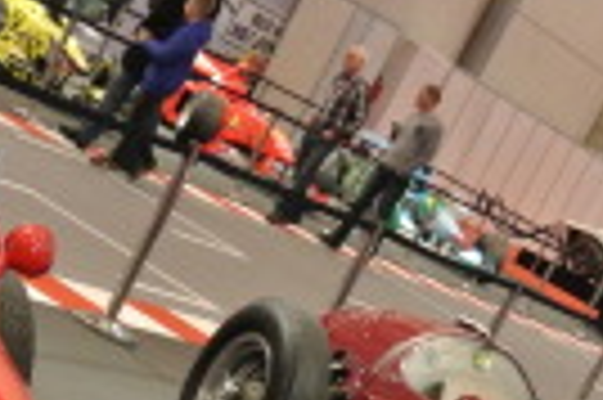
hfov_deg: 16.6
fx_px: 2058
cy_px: 728
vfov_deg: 10.4
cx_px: 225
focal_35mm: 123
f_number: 3.8
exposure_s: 1/160
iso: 1600
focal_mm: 11.8
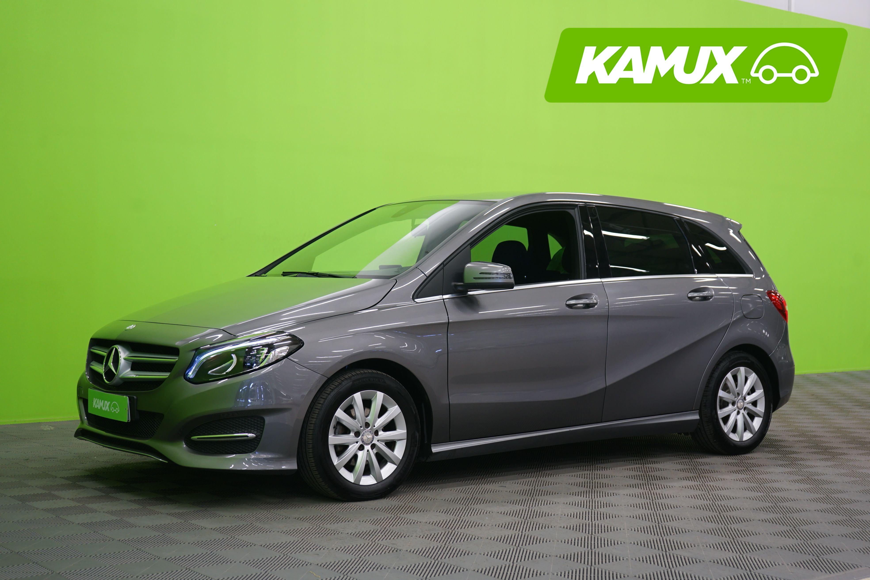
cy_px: 290
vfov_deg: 27.0
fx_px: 1208
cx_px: 435
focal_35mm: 50
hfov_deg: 39.6
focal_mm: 50
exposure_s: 1/8
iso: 400
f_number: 5
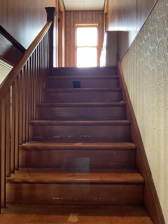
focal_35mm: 29
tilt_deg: -1.1
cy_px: 112
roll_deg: +0.0
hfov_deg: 48.2
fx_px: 188
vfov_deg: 61.7
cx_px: 84
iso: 400
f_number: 1.8
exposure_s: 1/30
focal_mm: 3
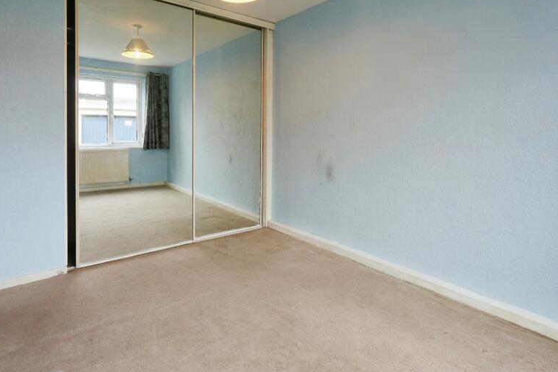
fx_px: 325
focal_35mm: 21
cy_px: 138
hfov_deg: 81.2
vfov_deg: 58.7
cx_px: 272
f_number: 6.3
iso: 400
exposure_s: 1/60
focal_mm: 10.5
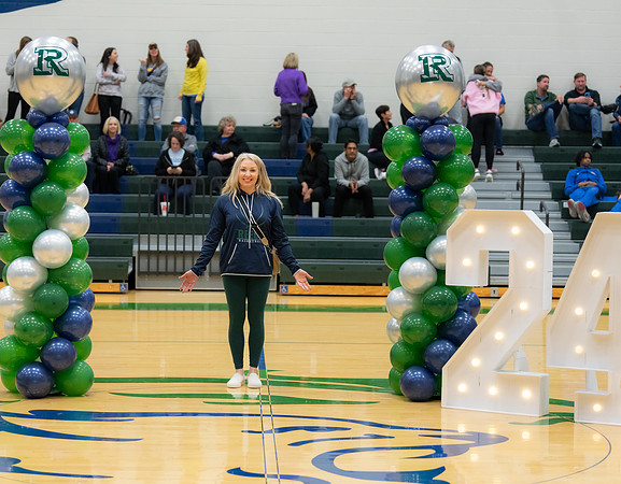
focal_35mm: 79
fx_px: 1431
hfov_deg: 24.5
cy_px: 242
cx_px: 258
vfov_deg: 19.2
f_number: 2.8
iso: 3200
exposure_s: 1/320
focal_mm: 70
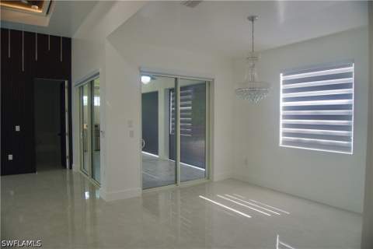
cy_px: 124
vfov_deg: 53.1
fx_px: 249
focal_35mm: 24
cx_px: 186
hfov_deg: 73.7
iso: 200
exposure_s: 1/50
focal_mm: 16
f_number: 3.5
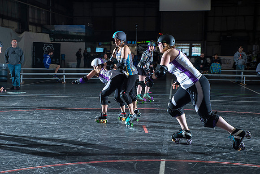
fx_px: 361
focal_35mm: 50
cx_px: 130
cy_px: 87
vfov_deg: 27.0
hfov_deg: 39.6
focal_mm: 50
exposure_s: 1/160
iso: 800
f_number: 7.1
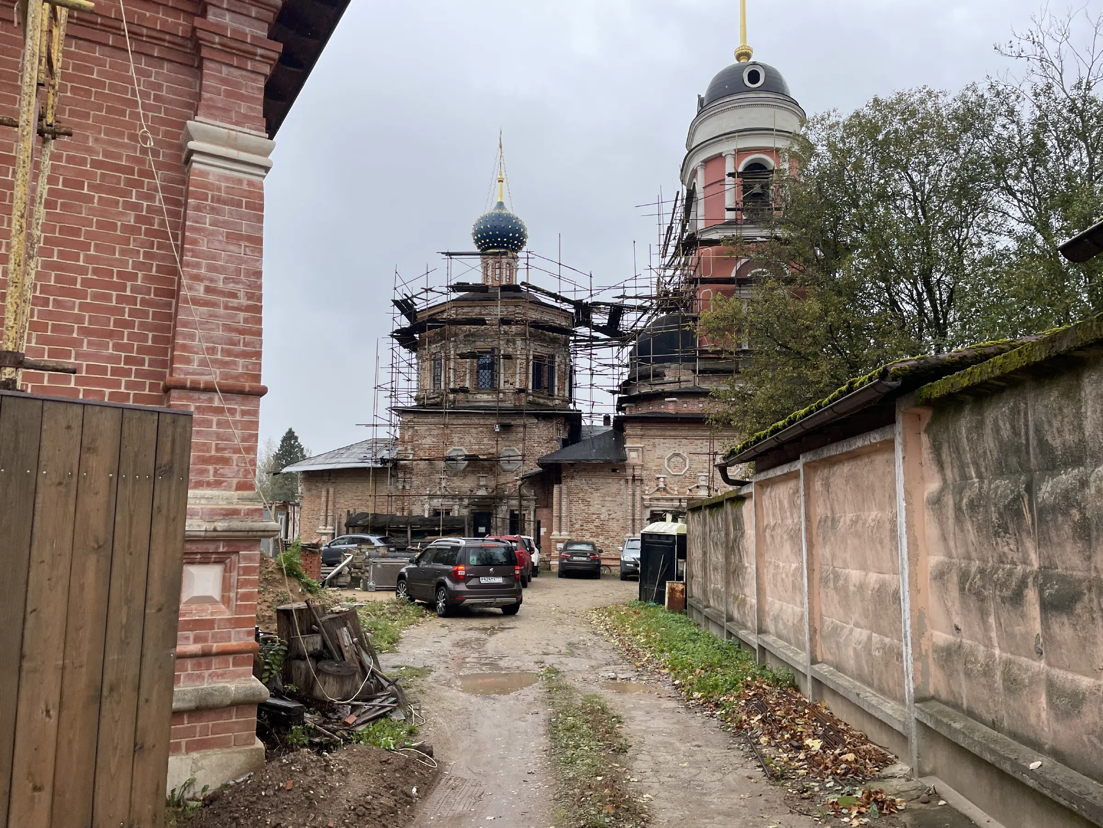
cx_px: 552
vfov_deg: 53.1
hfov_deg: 67.3
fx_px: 828
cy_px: 414
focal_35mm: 26
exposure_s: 1/682
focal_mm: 4.2
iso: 32
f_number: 1.6
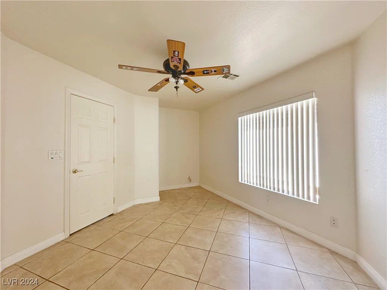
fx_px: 157
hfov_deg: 102.1
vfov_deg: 85.7
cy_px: 145
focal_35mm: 14
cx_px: 194
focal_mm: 2.22
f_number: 2.2
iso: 200
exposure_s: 1/99
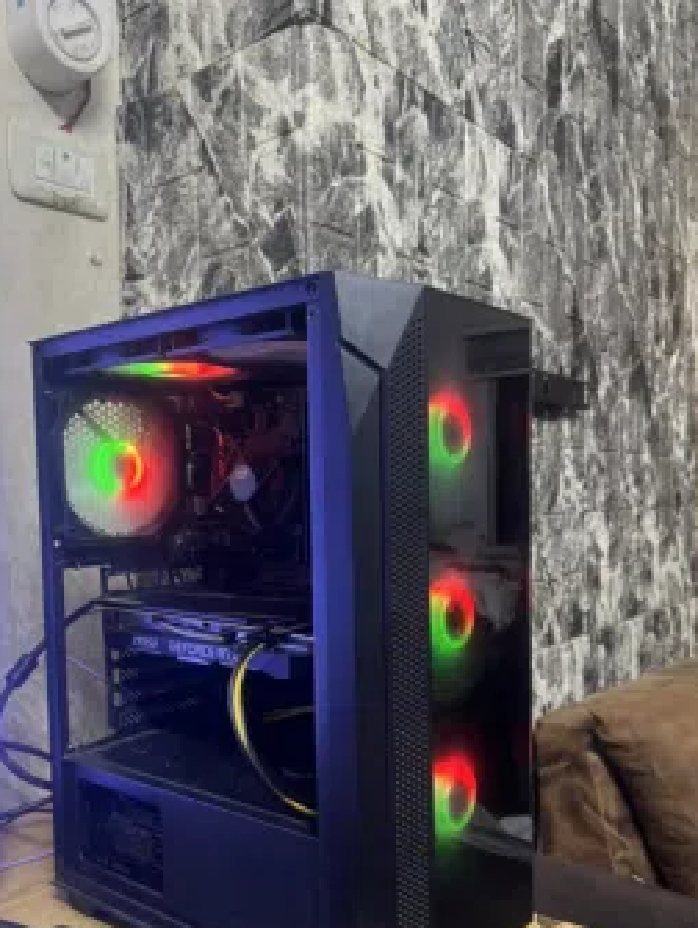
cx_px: 302
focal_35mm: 31
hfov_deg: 45.4
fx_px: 832
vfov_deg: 57.9
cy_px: 546
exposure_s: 1/50
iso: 500
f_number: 1.5
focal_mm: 5.7
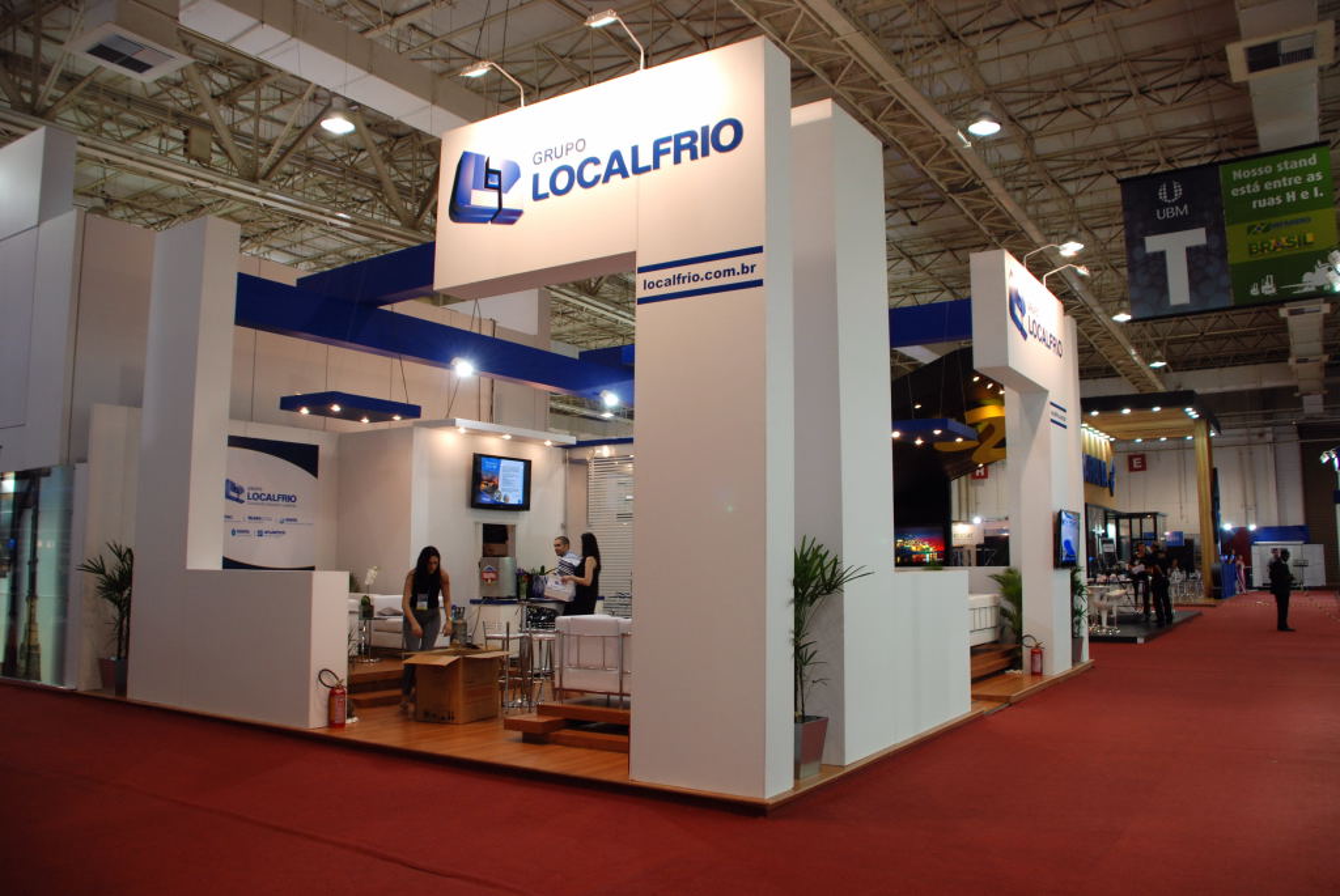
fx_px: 1006
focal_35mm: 27
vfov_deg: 48.0
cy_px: 448
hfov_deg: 67.3
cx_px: 670
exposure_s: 1/60
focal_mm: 18
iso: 400
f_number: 4
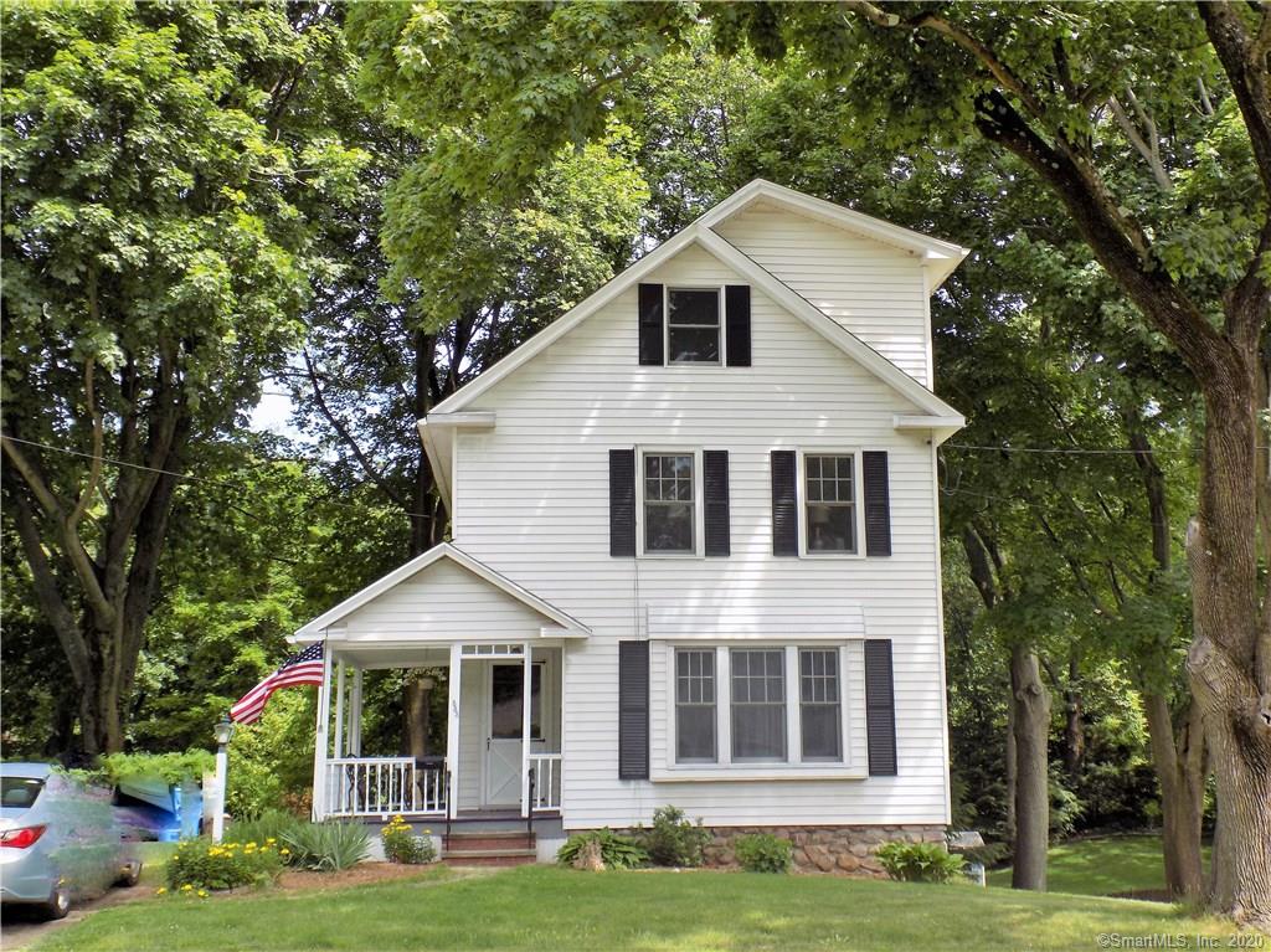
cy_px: 476
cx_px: 636
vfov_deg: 35.1
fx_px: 1505
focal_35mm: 41
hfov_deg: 45.8
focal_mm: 7.3
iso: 80
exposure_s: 1/200
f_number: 3.6
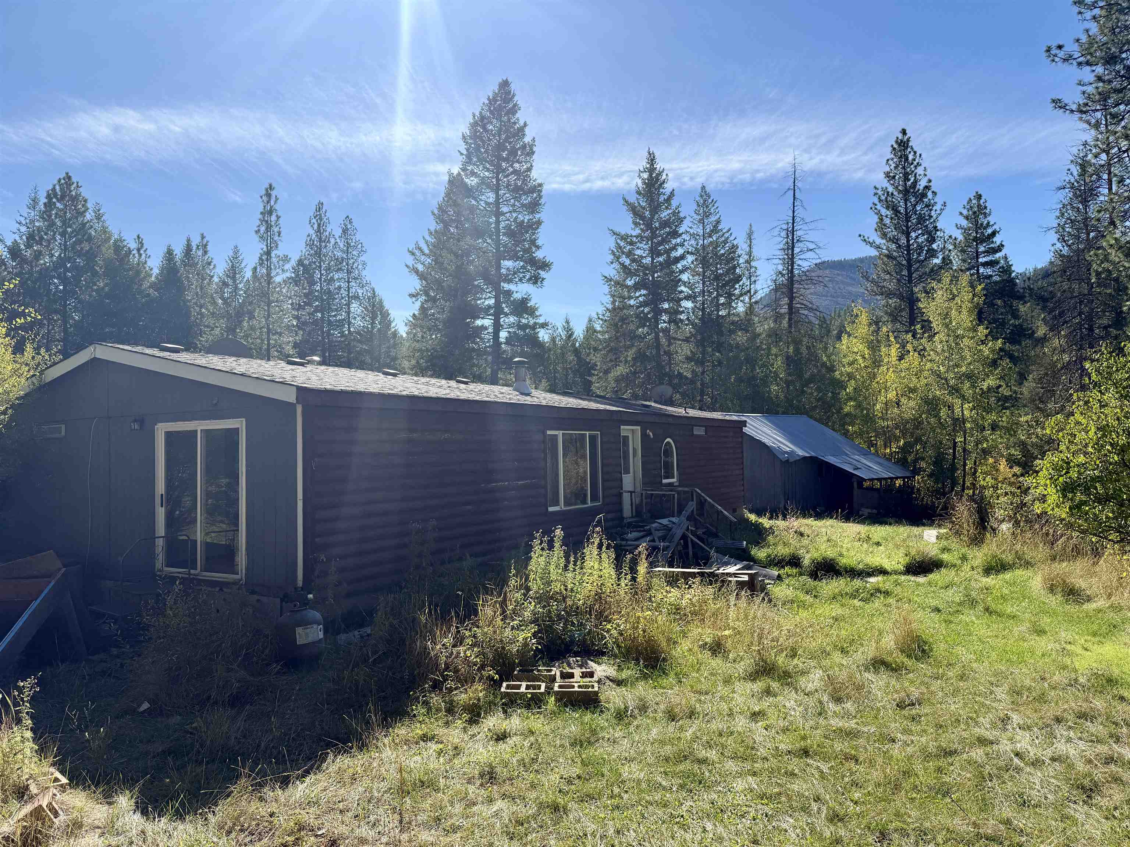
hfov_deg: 71.6
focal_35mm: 24
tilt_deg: +3.1
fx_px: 783
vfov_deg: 56.8
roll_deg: +1.7
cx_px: 565
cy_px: 424
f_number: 1.78
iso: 80
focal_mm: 6.76
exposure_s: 1/5319
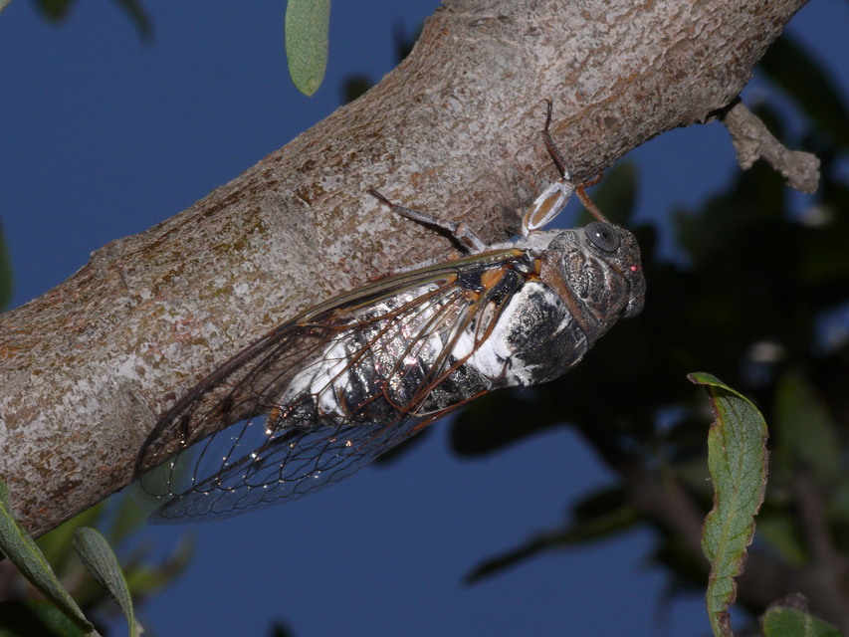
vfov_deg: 9.5
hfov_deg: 12.6
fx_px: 3851
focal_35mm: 157
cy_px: 318
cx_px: 424
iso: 100
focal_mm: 33.3
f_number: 11
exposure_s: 1/640
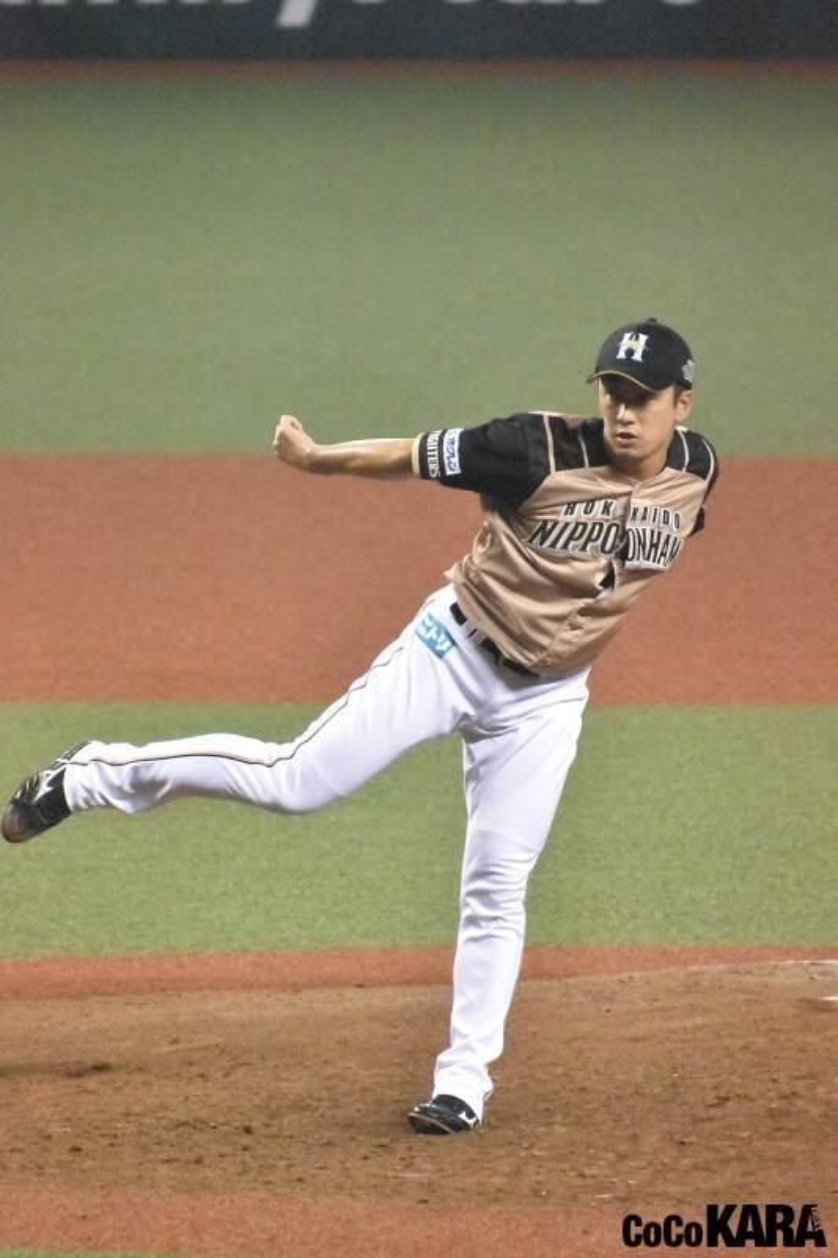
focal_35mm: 450
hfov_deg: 3.1
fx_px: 15718
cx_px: 419
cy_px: 629
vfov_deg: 4.6
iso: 20000
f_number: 6.3
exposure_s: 1/1250
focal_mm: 300
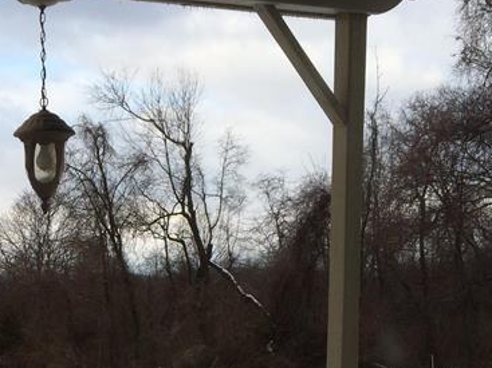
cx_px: -20
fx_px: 1151
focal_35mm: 81
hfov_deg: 23.0
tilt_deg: -8.7
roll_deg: +1.0
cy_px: 442
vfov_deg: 17.4
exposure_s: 1/533
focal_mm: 4.15
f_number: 2.2
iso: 32
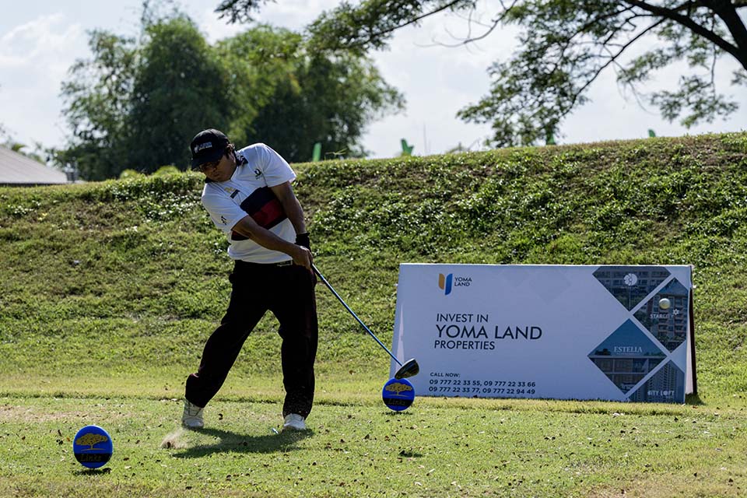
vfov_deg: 14.9
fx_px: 1909
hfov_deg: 22.1
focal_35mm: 92
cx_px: 374
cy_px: 249
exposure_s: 1/5000
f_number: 4.5
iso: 450
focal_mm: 92
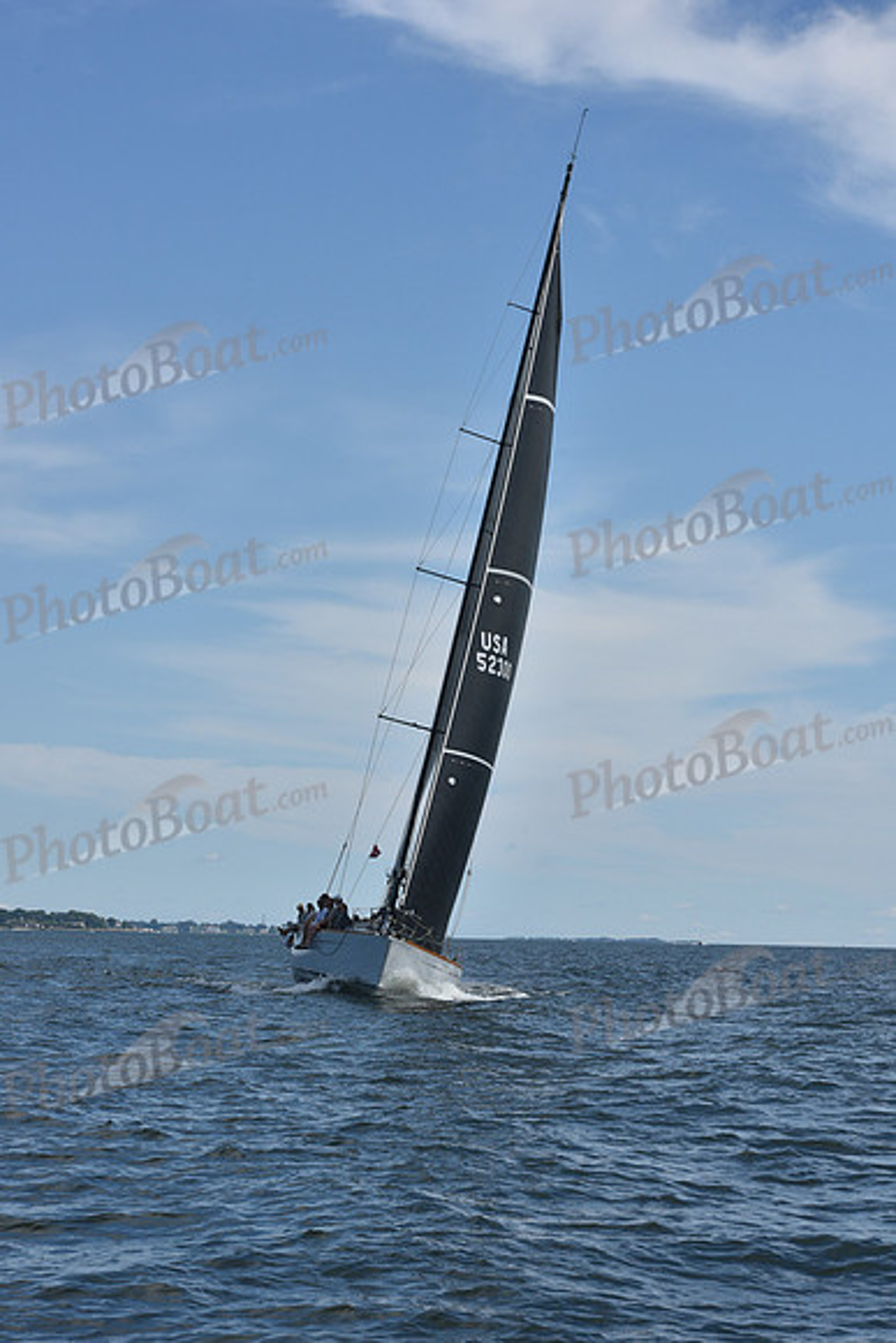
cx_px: 448
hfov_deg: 15.9
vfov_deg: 23.6
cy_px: 672
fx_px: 3209
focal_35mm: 86
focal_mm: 86
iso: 320
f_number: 11
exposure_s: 1/1000
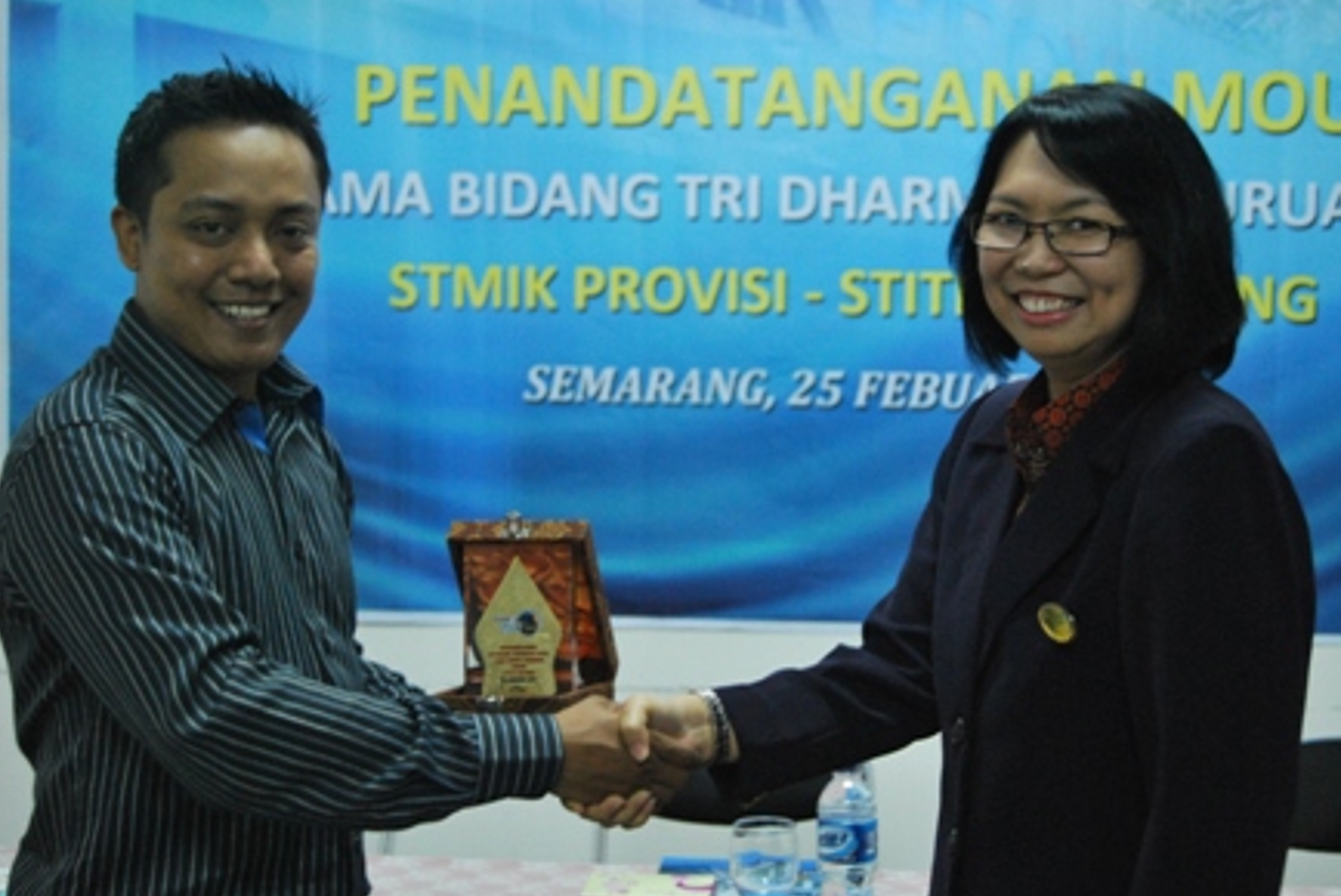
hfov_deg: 32.4
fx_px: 2311
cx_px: 686
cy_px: 442
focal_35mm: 62
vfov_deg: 21.9
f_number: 5
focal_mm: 40
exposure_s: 1/30
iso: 1250
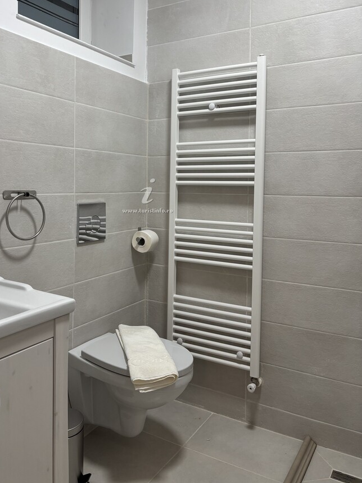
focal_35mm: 31
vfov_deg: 57.9
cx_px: 148
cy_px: 196
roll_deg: -1.5
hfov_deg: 45.2
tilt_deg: -2.6
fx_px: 432
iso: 80
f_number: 1.6
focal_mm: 5.96
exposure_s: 1/100
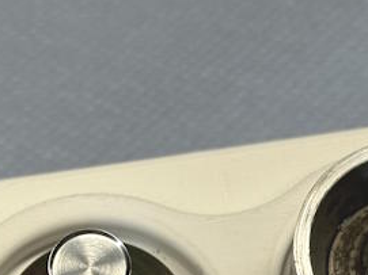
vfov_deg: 8.2
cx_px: 269
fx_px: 1881
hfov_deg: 11.2
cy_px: 429
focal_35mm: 177
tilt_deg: -51.6
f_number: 1.78
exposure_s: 1/181
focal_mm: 6.86
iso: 50
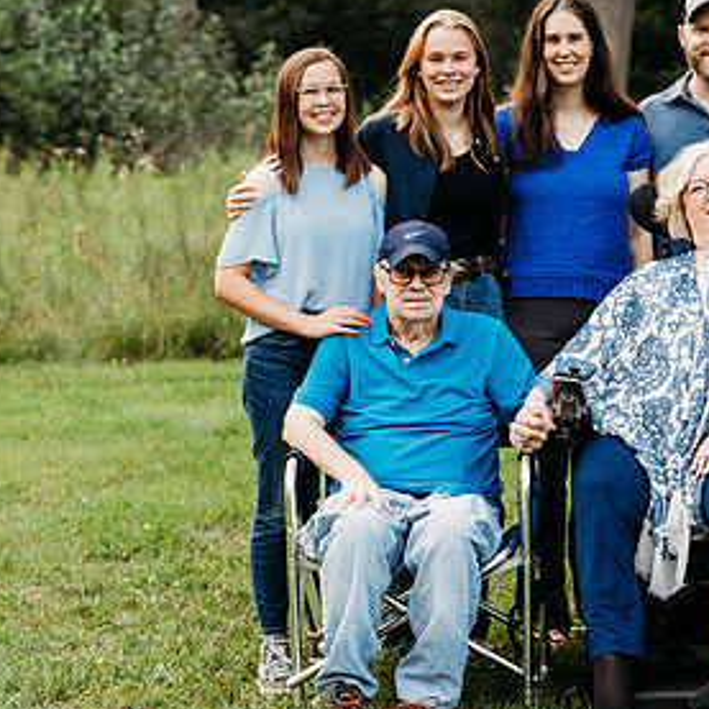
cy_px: 340
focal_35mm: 103
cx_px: 578
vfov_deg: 16.9
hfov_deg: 16.8
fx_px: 2387
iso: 400
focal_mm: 58
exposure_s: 1/320
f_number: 2.8
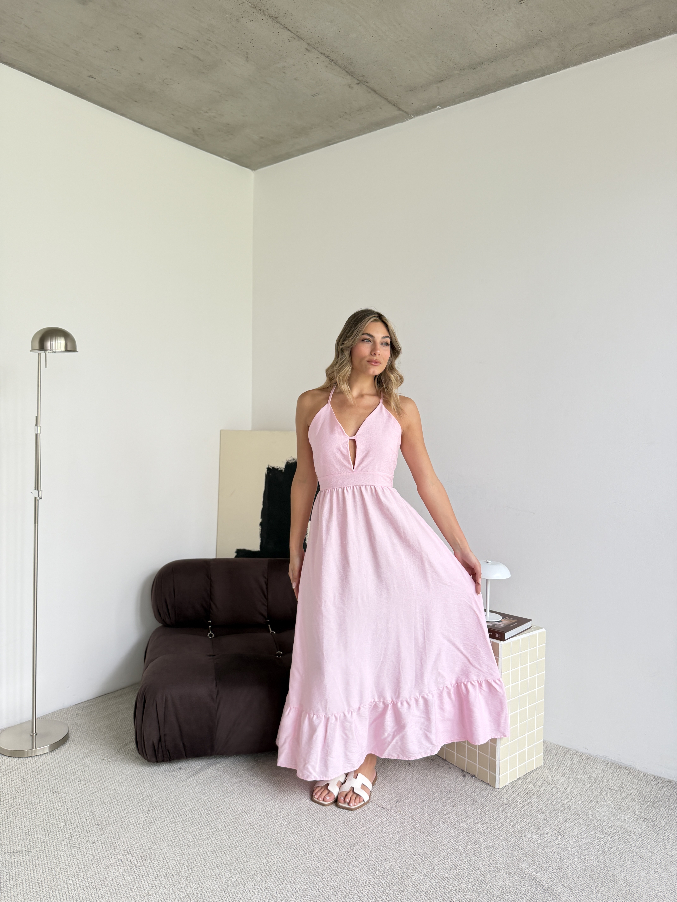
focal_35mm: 24
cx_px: 338
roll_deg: -1.9
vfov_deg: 71.6
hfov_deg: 56.8
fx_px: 626
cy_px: 451
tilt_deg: -1.0
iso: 160
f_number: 1.78
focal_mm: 6.76
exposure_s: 1/121
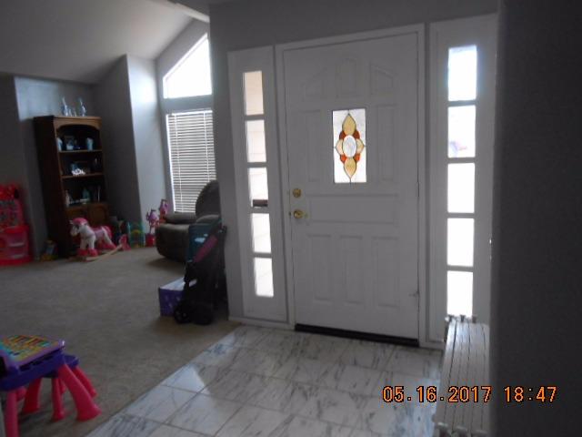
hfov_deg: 67.3
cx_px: 291
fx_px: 437
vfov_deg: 53.1
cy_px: 218
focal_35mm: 26
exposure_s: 1/30
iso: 320
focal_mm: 4.6
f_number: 3.5
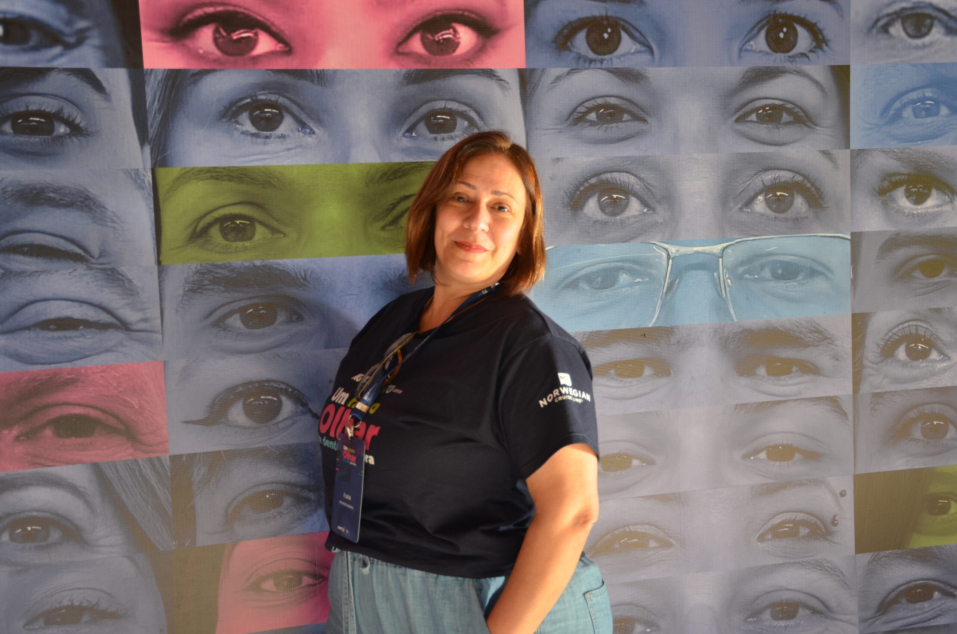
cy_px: 317
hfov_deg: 43.7
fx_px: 1194
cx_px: 478
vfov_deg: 29.7
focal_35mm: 45
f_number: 4
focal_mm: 30
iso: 450
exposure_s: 1/60
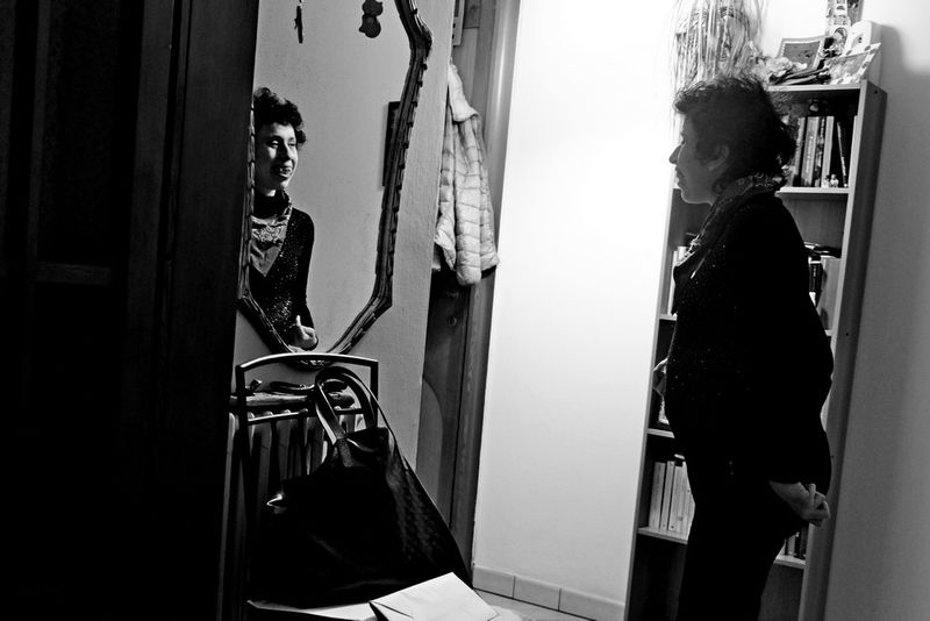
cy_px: 310
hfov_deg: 54.4
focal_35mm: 35
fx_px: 904
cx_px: 465
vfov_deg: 37.9
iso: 1600
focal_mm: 23.3
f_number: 3.2
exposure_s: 1/30
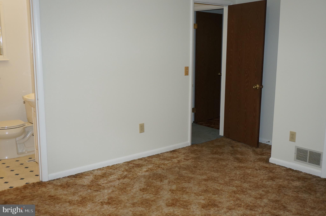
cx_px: 163
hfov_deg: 51.3
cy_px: 108
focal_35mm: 38
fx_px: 339
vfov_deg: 35.4
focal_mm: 25
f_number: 4.5
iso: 640
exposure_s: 1/60
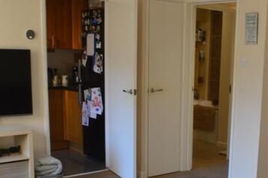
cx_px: 216
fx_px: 528
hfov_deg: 27.9
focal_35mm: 71
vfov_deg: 18.9
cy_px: 154
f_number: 5.6
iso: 800
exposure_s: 1/60
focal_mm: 26
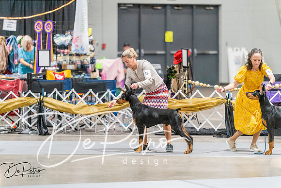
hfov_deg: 10.3
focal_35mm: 200
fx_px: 1561
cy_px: 94
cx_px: 140
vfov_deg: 6.9
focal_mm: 200
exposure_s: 1/250
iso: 8000
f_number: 2.8
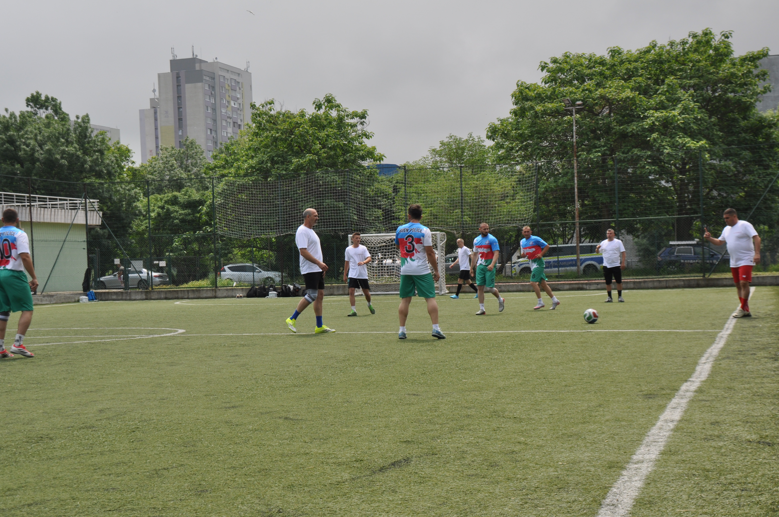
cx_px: 361
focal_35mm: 58
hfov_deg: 34.8
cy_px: 272
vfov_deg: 23.5
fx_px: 1244
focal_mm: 35
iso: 200
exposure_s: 1/320
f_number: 9
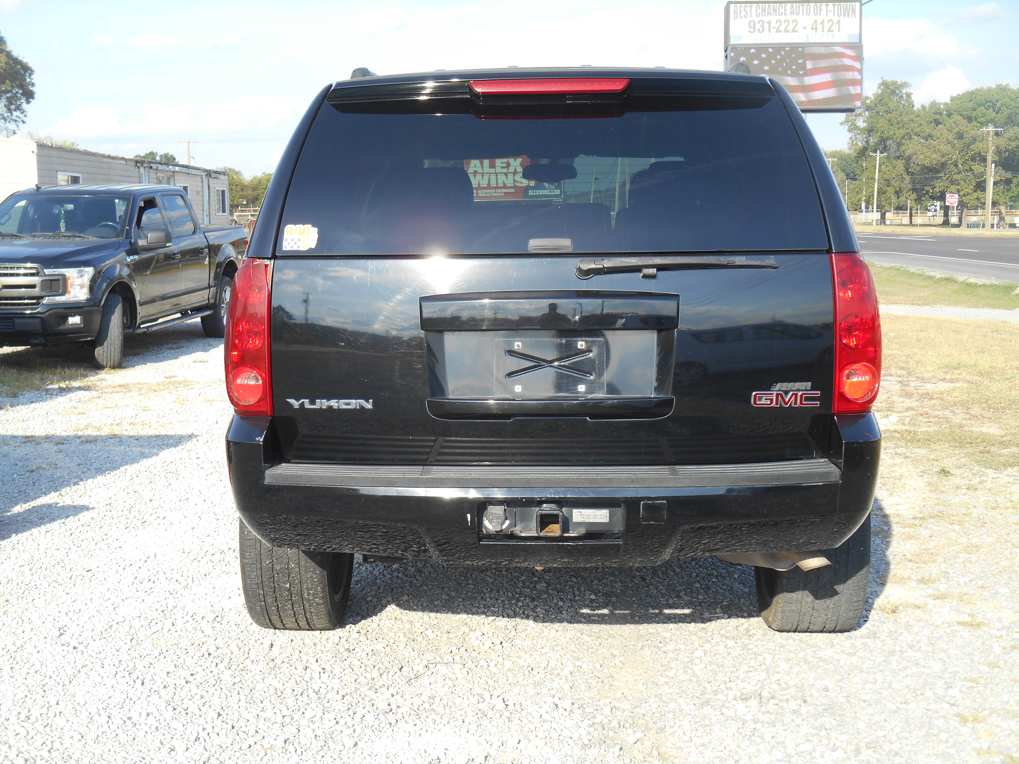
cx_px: 510
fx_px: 1560
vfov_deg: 27.5
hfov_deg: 36.2
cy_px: 382
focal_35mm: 53
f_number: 4.2
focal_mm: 9.5
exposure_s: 1/200
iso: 80
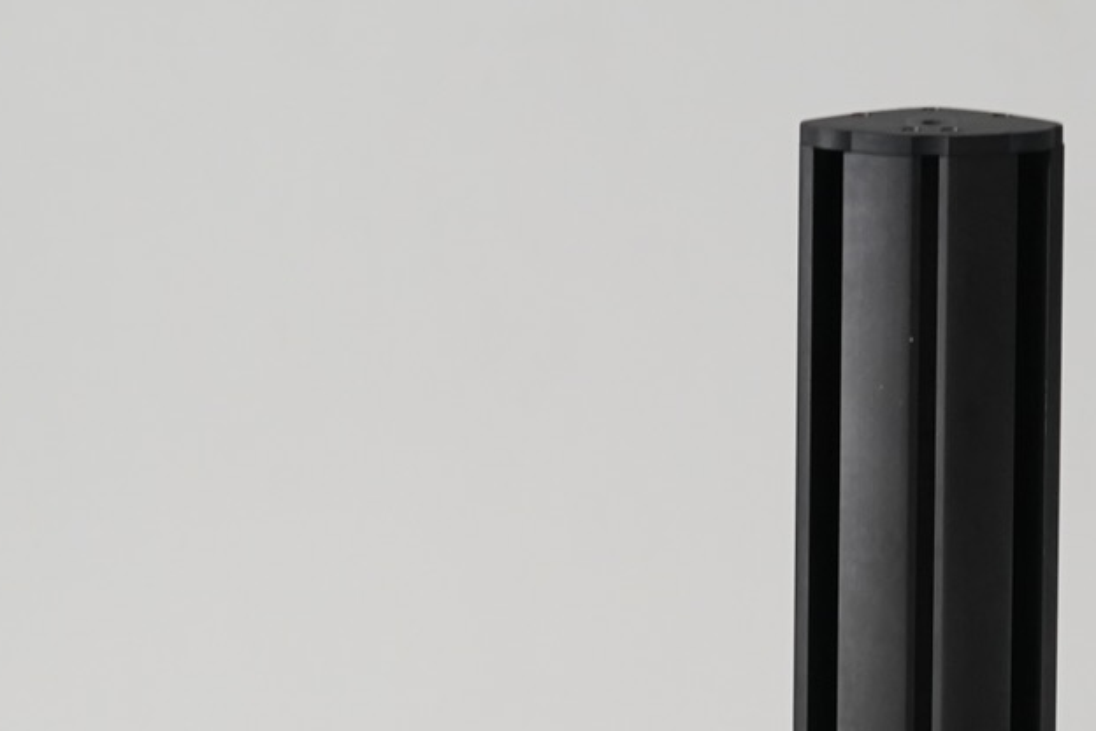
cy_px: 1040
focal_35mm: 107
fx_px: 3257
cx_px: 817
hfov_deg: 19.0
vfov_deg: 12.3
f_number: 5
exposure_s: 1/125
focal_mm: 29
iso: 2000
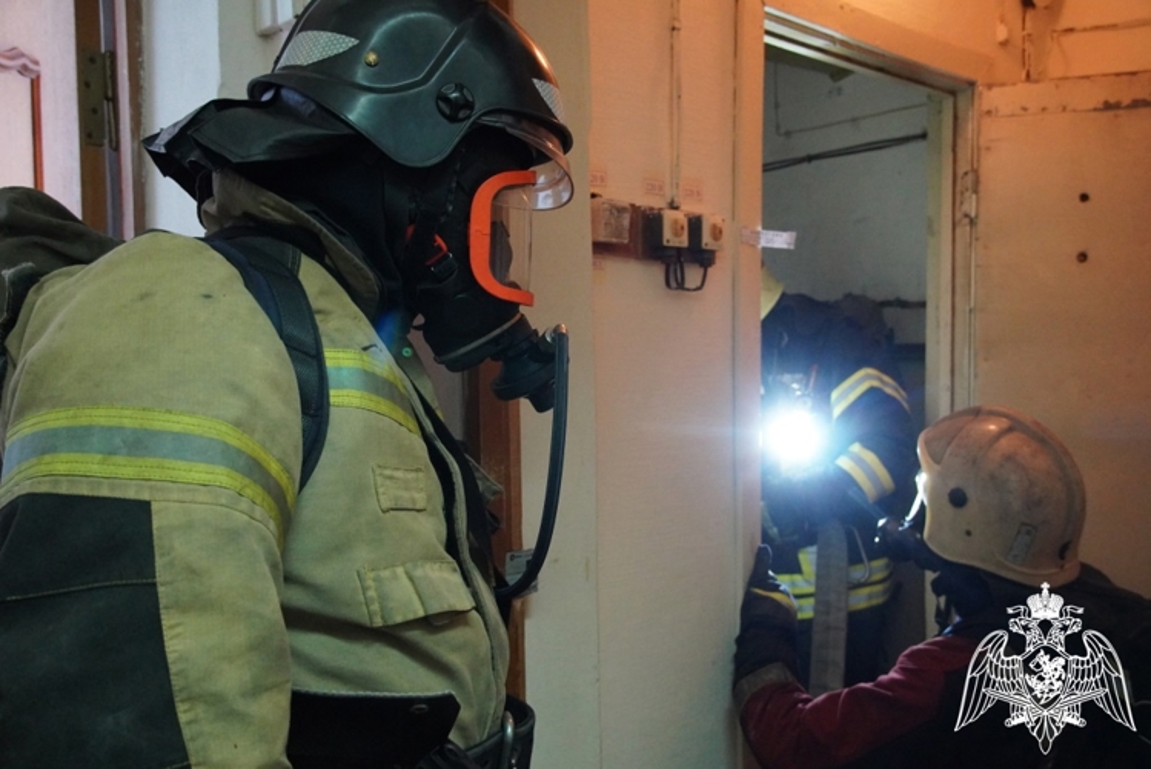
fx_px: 1055
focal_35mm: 33
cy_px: 384
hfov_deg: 57.2
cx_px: 576
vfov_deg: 40.0
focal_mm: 22
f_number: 4
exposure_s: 1/80
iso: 6400
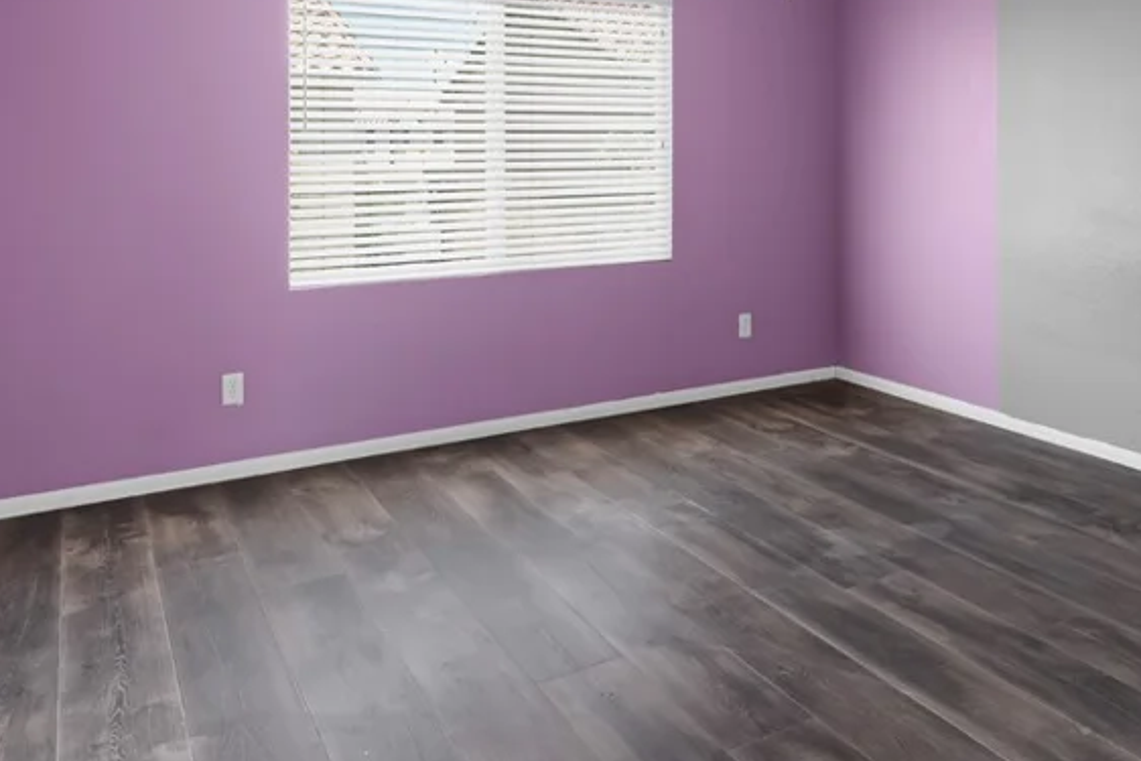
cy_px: 143
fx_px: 983
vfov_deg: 40.5
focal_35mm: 31
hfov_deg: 59.6
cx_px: 707
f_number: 8
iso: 400
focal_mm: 17
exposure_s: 1/5
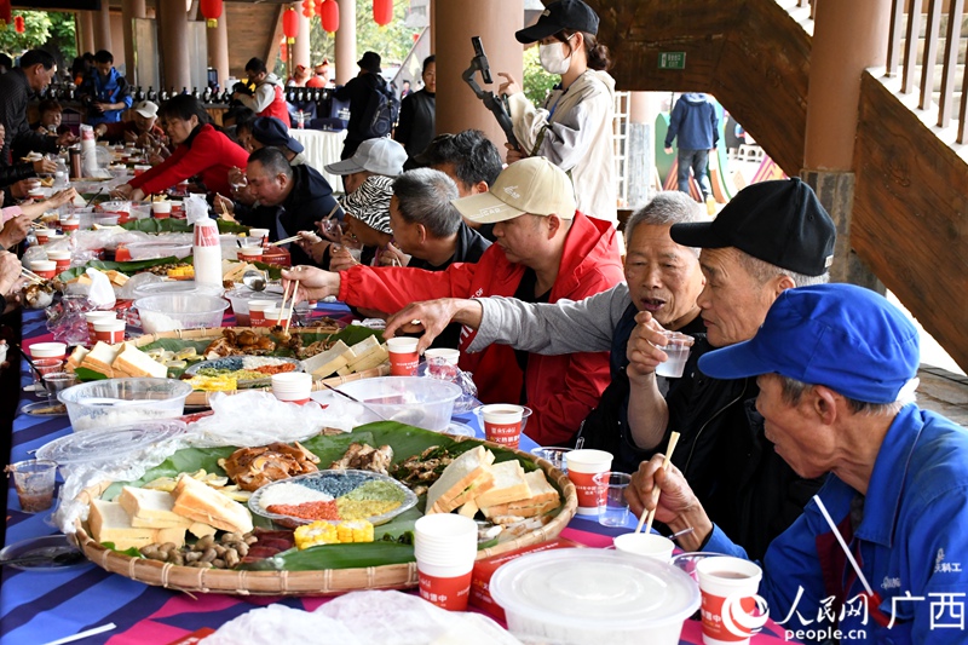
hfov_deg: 41.1
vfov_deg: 28.1
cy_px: 322
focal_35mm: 48
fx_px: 1290
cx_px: 484
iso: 4000
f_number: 5.6
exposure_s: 1/1600
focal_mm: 32
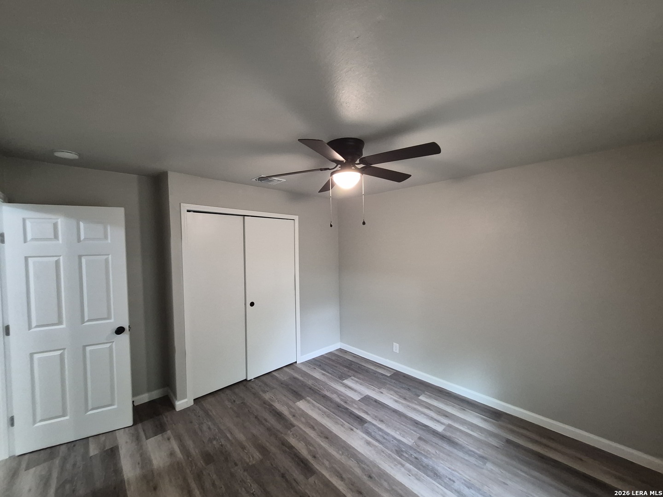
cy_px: 248
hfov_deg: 106.2
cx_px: 332
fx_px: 249
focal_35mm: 13
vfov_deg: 89.9
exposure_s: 1/60
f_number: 2.2
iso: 800
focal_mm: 1.74
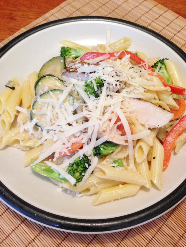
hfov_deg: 42.9
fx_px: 236
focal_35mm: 33
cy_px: 124
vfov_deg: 55.4
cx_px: 93
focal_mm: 4.12
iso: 160
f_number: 2.4
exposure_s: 1/20
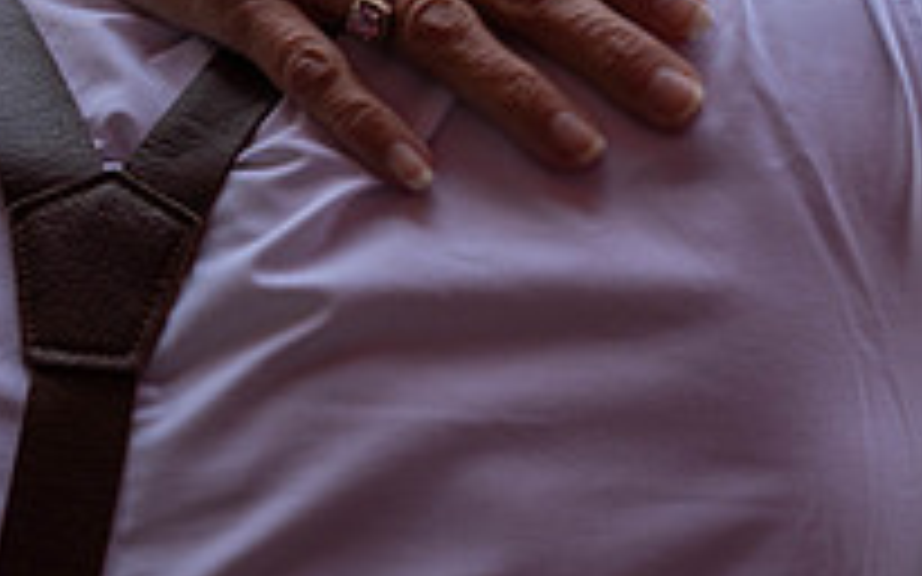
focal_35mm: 144
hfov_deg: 14.5
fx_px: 3617
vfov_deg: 9.0
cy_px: -63
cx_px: 441
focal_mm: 50
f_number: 5
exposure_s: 1/250
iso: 200
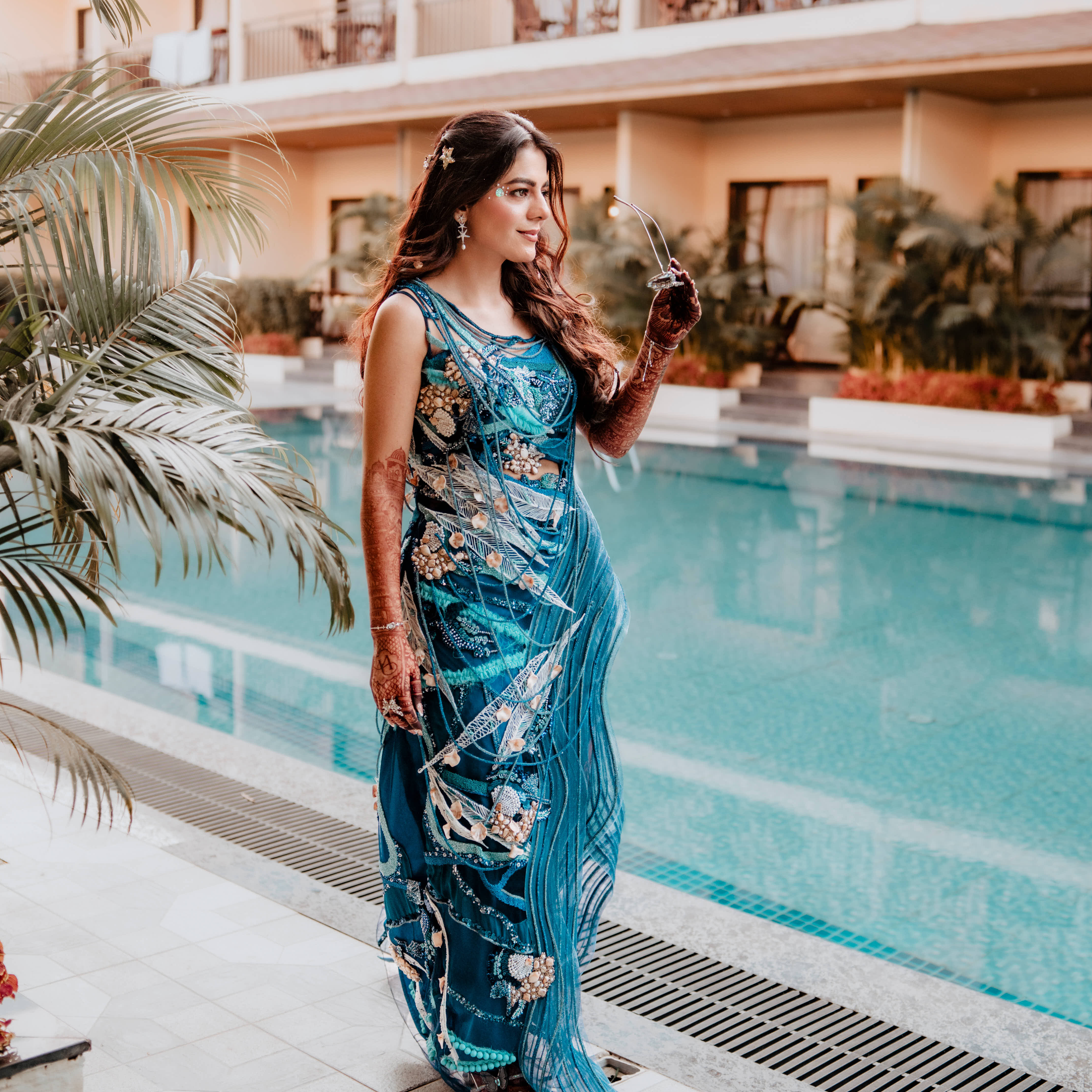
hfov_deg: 36.1
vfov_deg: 36.1
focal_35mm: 47
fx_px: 1677
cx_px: 561
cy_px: 526
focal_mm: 35
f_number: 2.8
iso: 640
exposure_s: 1/800
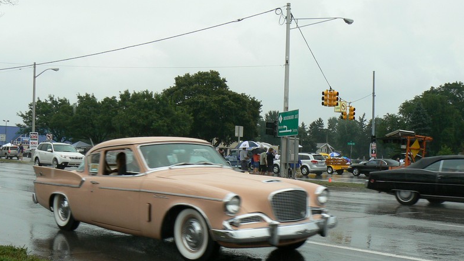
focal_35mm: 41
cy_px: 171
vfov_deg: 28.8
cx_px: 232
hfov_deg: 49.4
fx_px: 504
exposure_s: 1/160
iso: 80
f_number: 5.6
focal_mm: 6
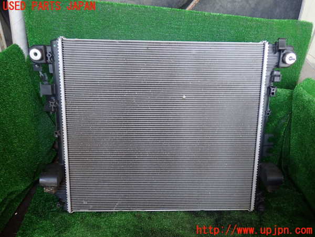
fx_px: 273
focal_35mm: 30
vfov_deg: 46.8
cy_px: 118
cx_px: 158
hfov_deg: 60.0
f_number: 2.3
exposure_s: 1/60
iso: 200
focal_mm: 5.4
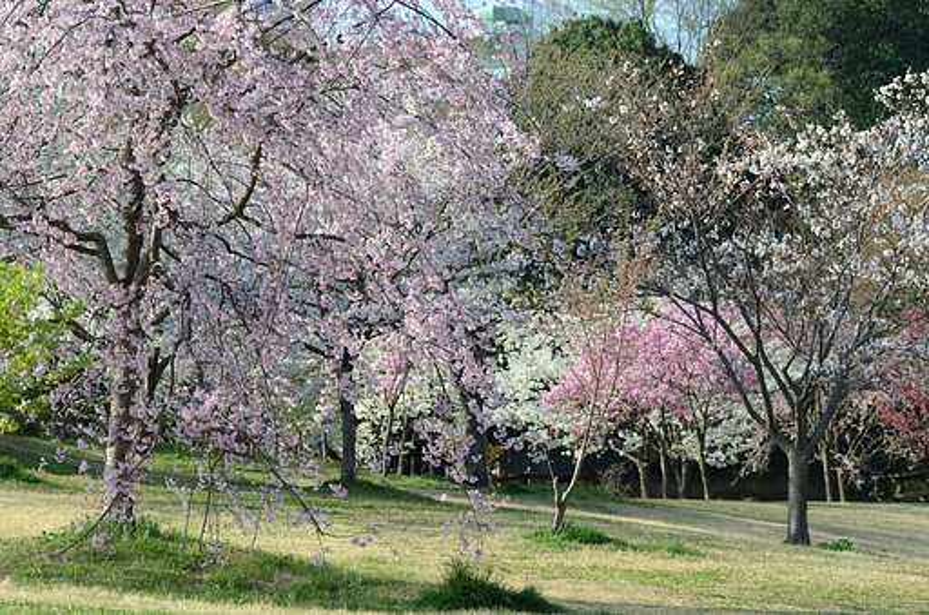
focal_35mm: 135
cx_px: 464
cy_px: 308
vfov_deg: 10.1
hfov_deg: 15.2
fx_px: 3476
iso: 100
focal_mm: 90
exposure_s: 1/160
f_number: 8
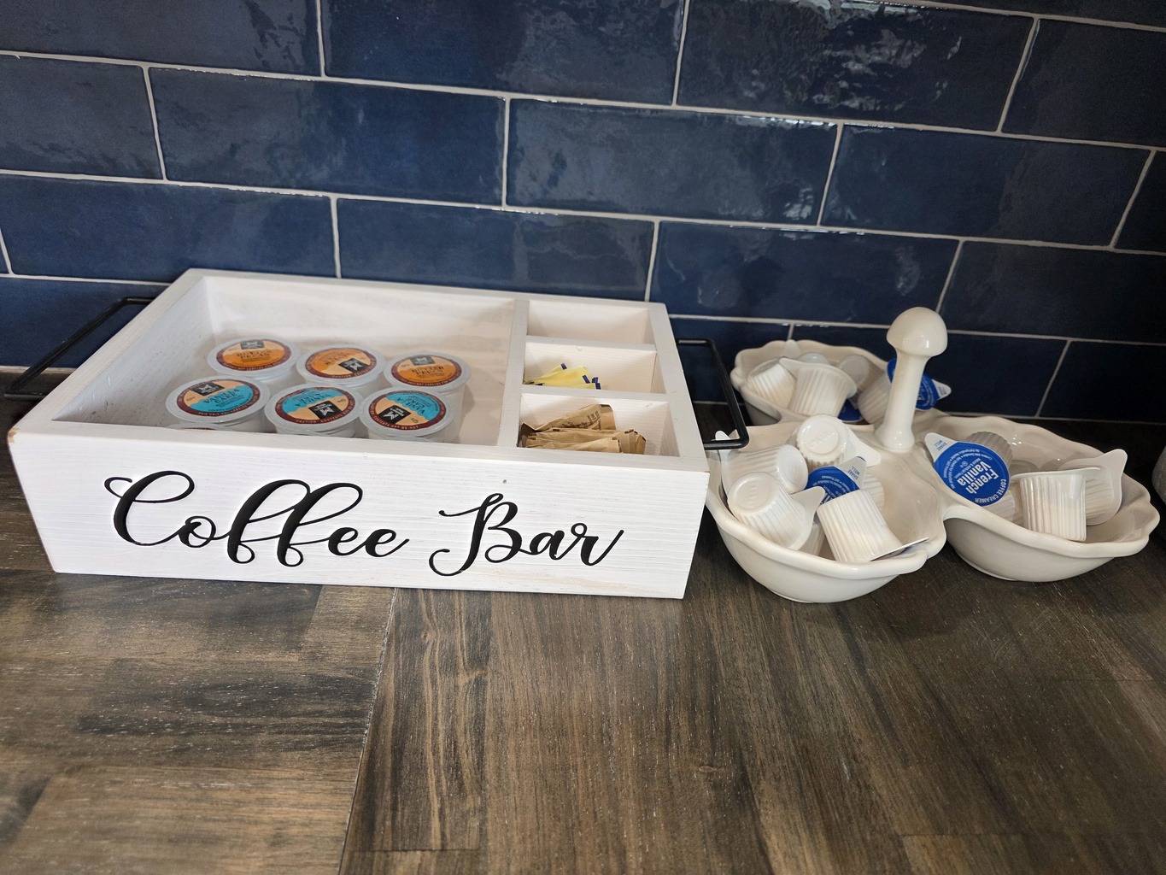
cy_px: 438
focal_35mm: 23
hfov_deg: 73.9
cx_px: 583
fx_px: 775
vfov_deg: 58.9
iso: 320
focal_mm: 6.3
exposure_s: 1/120
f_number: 1.7
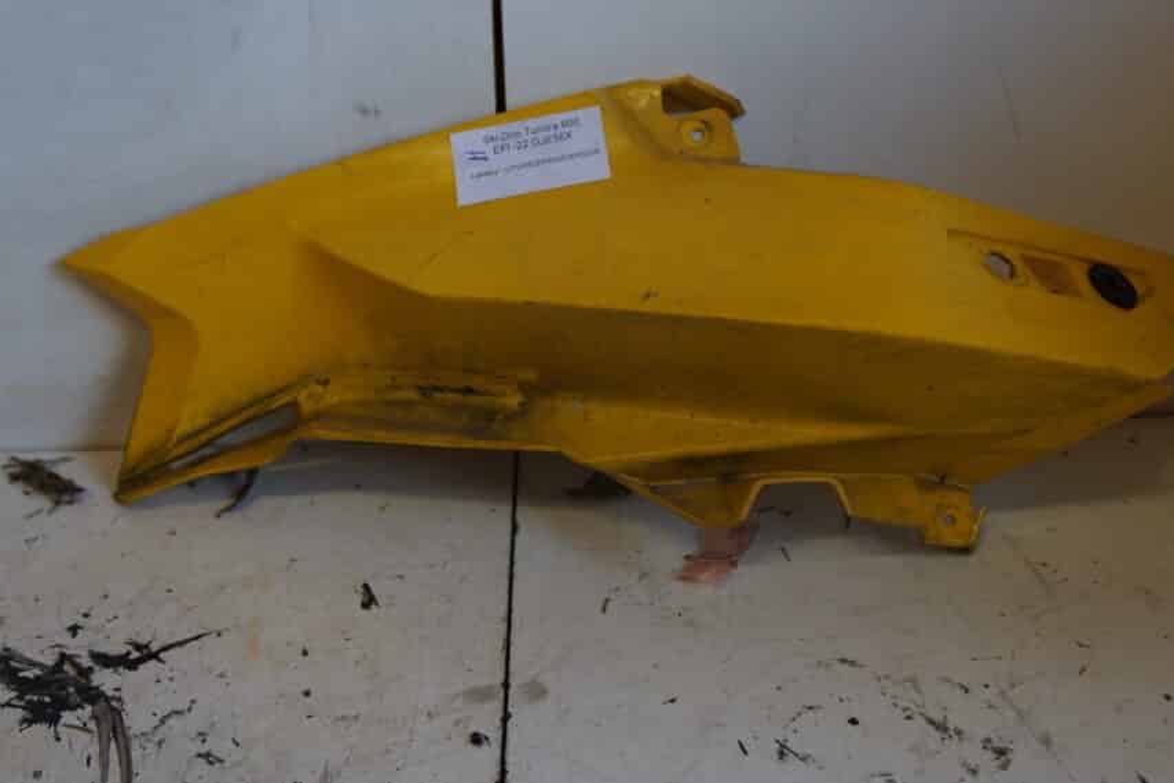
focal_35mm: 36
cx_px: 617
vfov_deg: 36.8
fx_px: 1174
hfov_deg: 53.1
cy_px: 316
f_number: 4
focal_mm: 20
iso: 200
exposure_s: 1/60
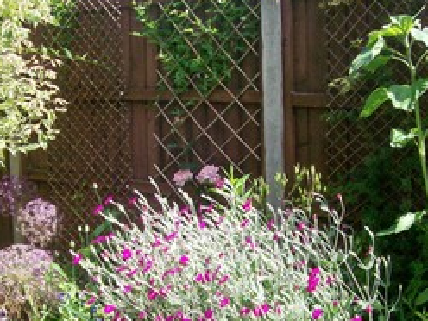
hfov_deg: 30.2
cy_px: 211
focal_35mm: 64
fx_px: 791
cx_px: 185
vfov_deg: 22.8
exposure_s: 1/291
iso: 80
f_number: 4.8
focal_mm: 6
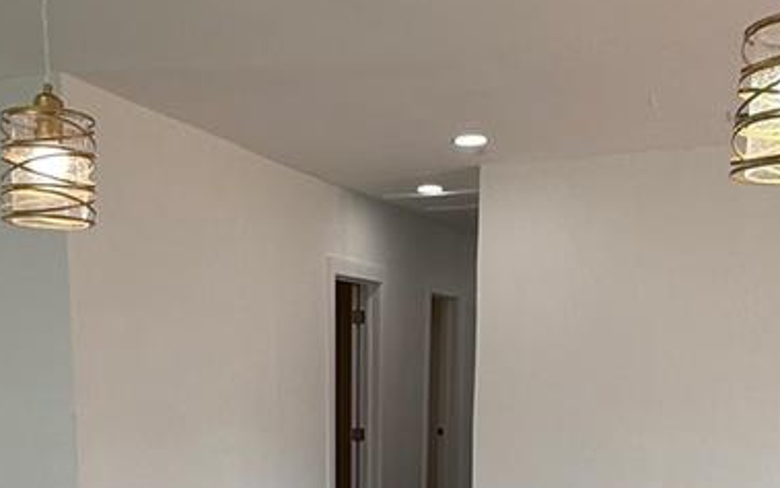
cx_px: 338
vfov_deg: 25.5
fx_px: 999
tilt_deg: -10.7
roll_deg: -0.9
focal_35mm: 47
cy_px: 531
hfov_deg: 42.5
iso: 64
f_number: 2.2
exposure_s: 1/228
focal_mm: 2.22
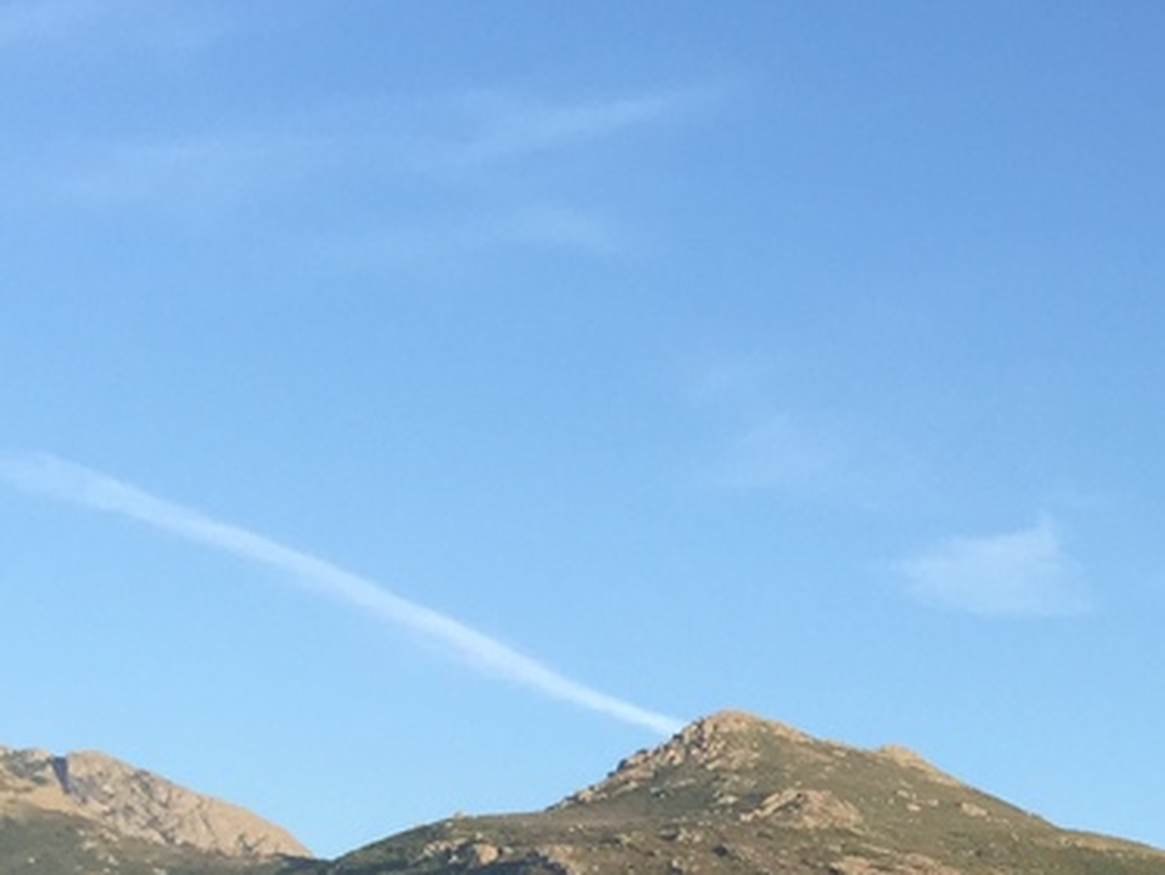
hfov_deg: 18.8
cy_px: 1124
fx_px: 3132
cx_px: 1695
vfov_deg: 15.2
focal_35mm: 93
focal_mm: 4.15
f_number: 2.2
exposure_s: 1/648
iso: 32
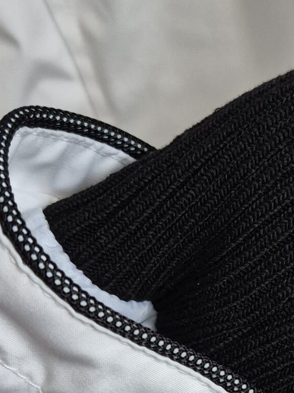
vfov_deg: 30.8
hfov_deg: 22.0
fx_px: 702
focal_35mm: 62
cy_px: 282
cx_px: 345
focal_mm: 5.4
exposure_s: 1/120
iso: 1000
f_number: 1.8
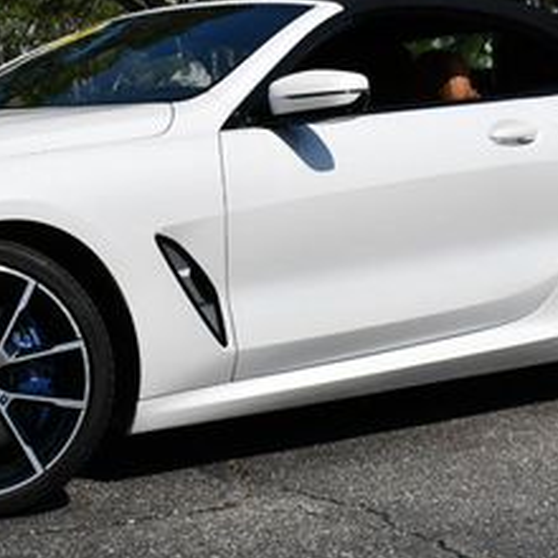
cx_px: 132
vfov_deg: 17.4
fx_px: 1806
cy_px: 109
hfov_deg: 17.5
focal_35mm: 99
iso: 100
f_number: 10
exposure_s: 1/400
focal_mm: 20
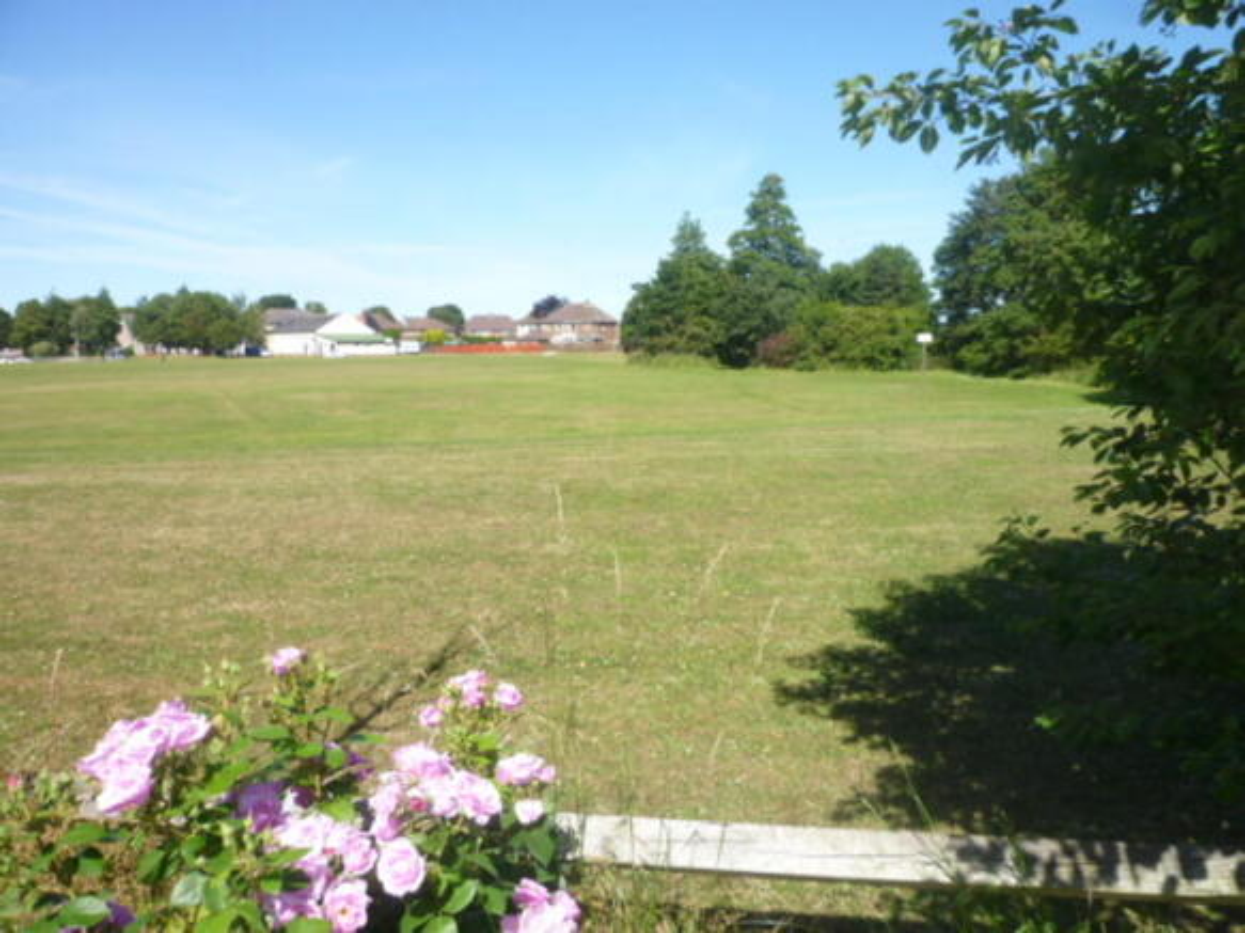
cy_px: 466
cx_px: 622
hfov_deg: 69.4
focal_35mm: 25
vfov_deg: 54.9
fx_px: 899
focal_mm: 4.5
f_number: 4
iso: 100
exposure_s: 1/400
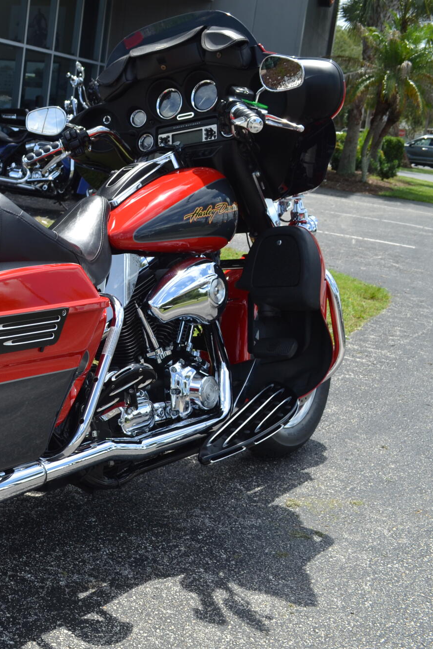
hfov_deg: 25.3
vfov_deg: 39.6
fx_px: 902
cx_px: -30
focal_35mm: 50
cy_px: 323
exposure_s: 1/200
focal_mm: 22
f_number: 7.1
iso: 100
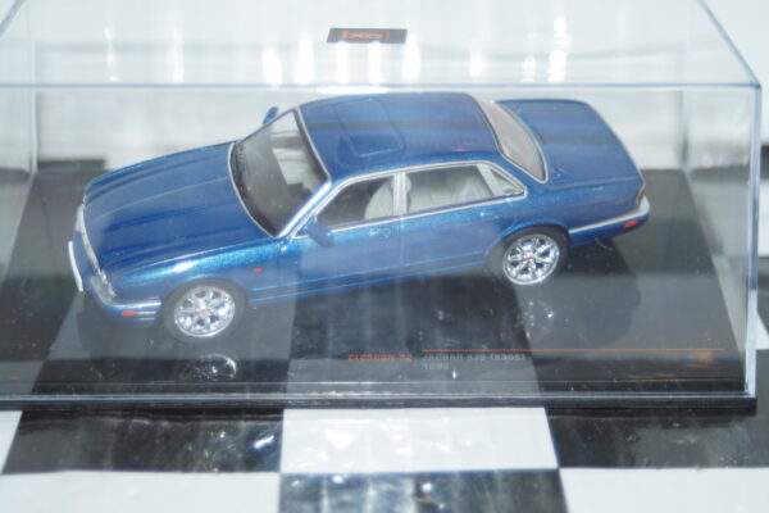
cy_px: 256
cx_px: 384
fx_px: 1922
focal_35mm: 90
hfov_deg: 22.6
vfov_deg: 15.2
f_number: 5.6
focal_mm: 60
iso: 400
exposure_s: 1/60
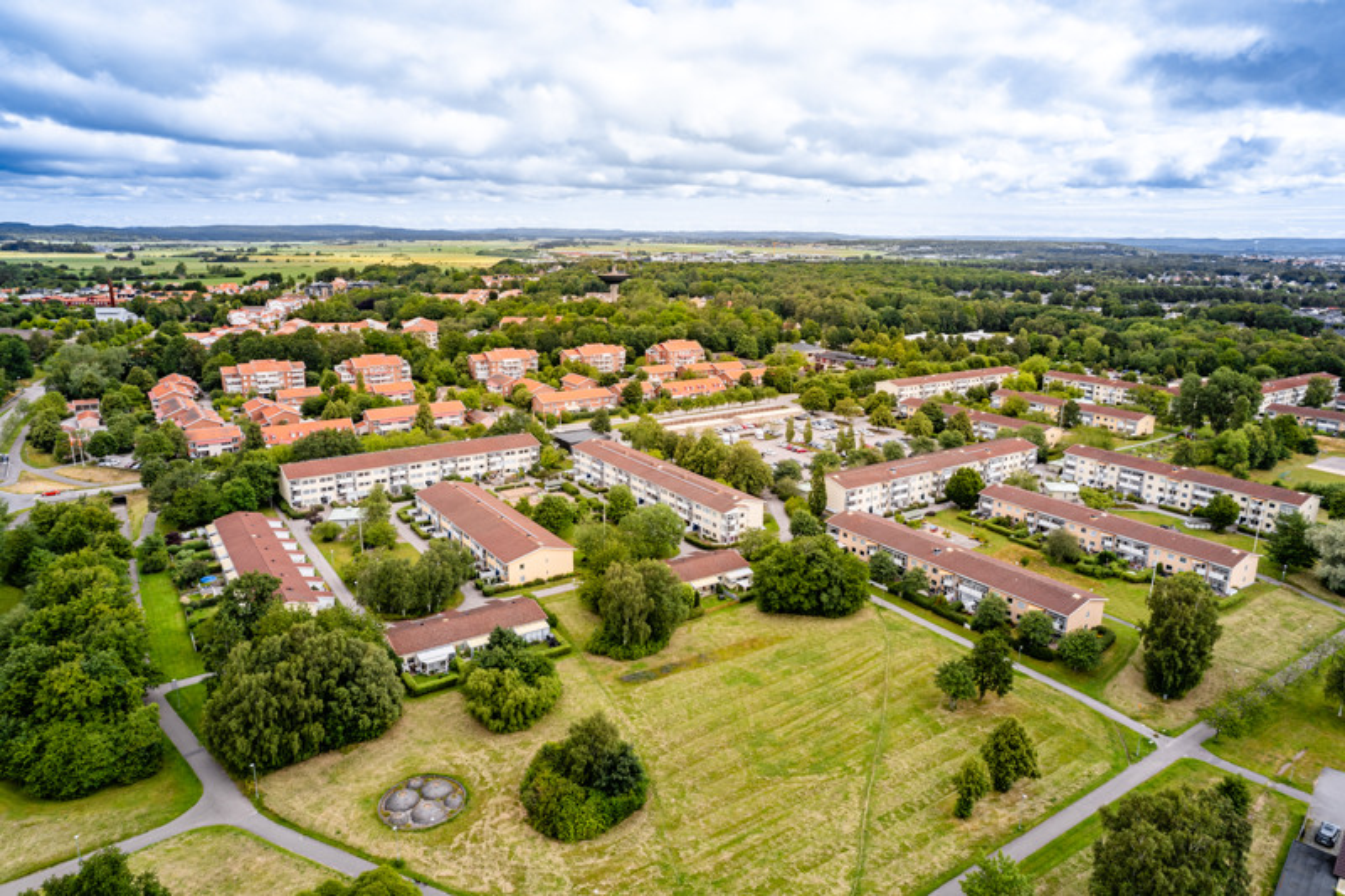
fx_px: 822
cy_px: 448
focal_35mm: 22
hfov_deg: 78.6
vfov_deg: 57.2
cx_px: 672
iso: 100
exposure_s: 1/350
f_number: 2.8
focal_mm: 8.38
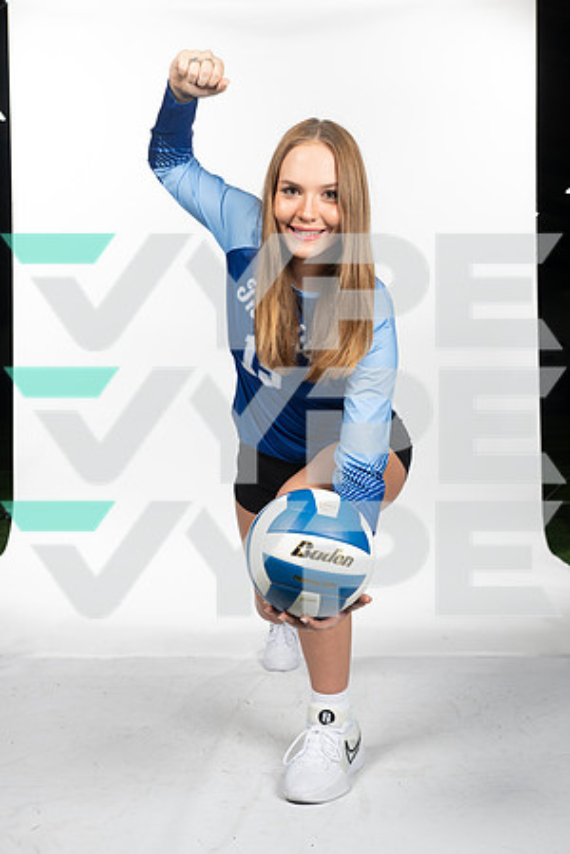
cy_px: 427
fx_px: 1045
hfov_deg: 30.5
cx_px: 285
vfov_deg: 44.5
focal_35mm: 44
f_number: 7.1
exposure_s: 1/500
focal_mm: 44
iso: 200
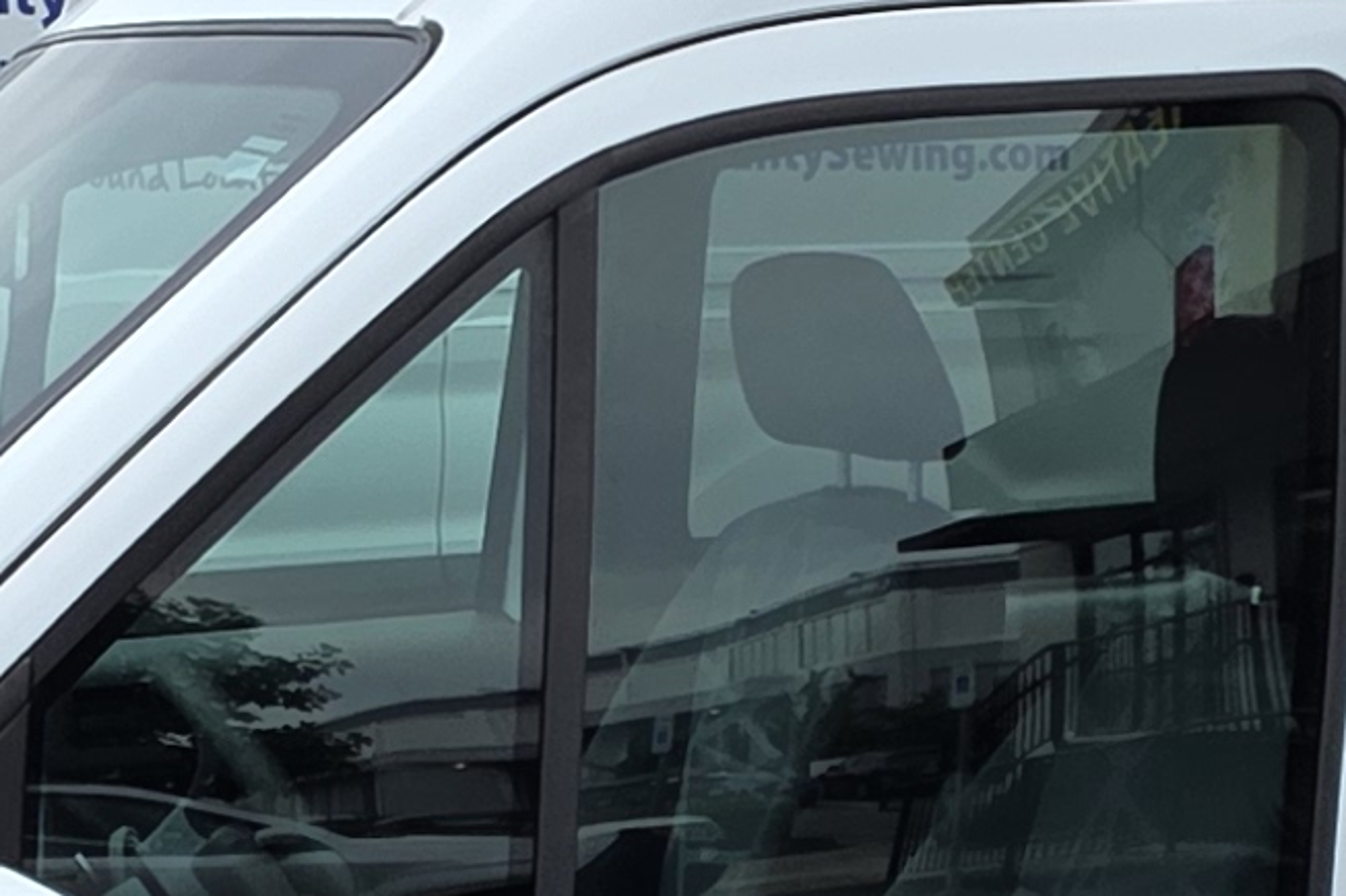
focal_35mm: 83
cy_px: 834
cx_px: 692
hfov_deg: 24.5
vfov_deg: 16.2
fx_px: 3102
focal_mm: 2.2
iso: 40
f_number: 1.9
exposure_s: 1/968
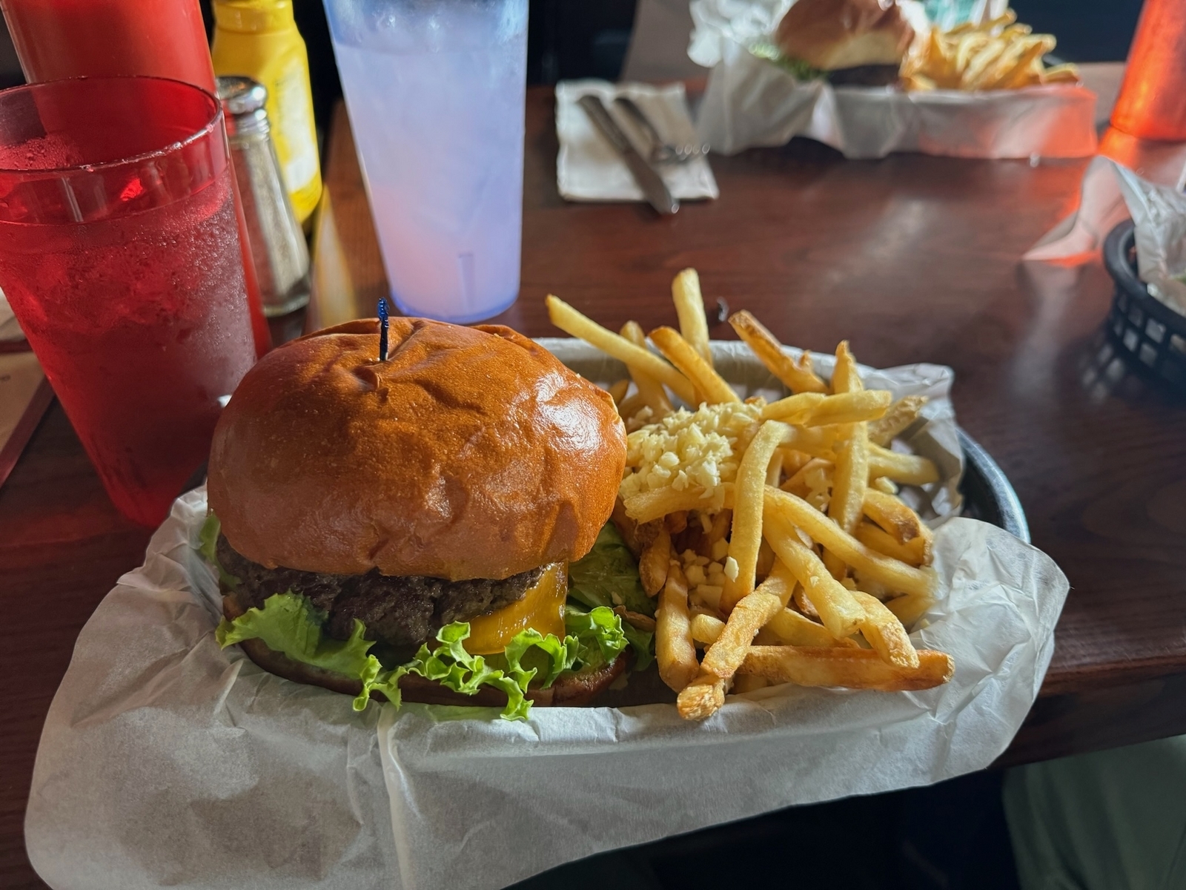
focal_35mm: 24
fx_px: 822
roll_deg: -0.7
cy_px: 445
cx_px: 593
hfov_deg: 71.6
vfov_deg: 56.8
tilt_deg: -39.2
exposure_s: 1/60
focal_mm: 6.76
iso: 400
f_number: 1.78
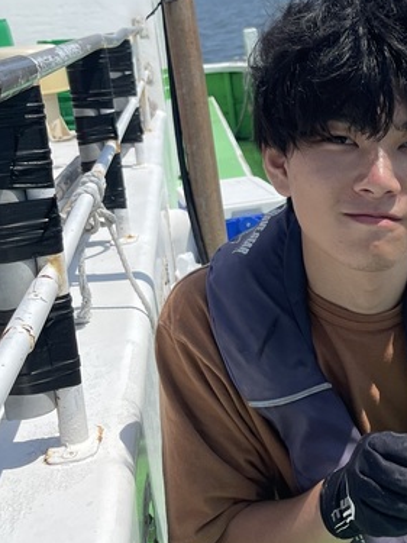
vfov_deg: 33.6
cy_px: 204
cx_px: 414
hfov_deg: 24.4
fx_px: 894
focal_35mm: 57
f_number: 1.6
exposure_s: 1/4049
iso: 32
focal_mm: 5.1
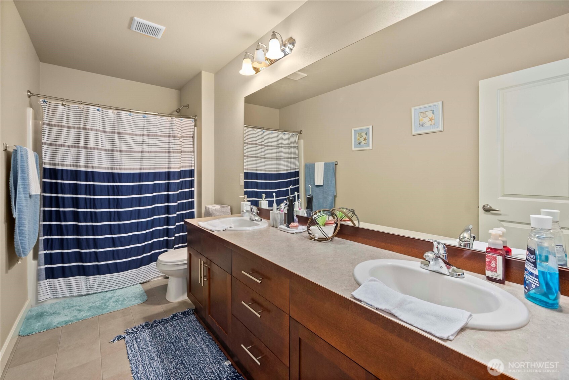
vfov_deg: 77.4
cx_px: 284
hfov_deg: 100.4
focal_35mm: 15
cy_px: 190
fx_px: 237
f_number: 7.1
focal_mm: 15
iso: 1000
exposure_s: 1/3
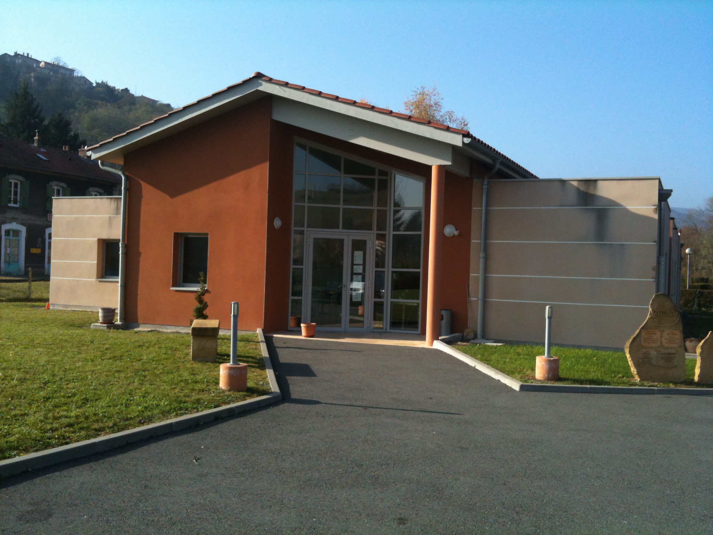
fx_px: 721
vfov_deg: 40.7
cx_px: 356
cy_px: 268
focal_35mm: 35
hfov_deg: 52.6
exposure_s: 1/798
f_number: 2.8
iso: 64
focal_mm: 3.85
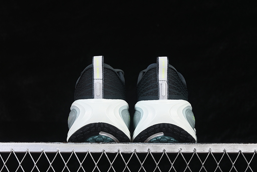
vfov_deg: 17.1
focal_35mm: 80
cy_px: 85
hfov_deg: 25.4
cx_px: 134
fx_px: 571
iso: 160
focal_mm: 50
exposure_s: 1/60
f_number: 6.3
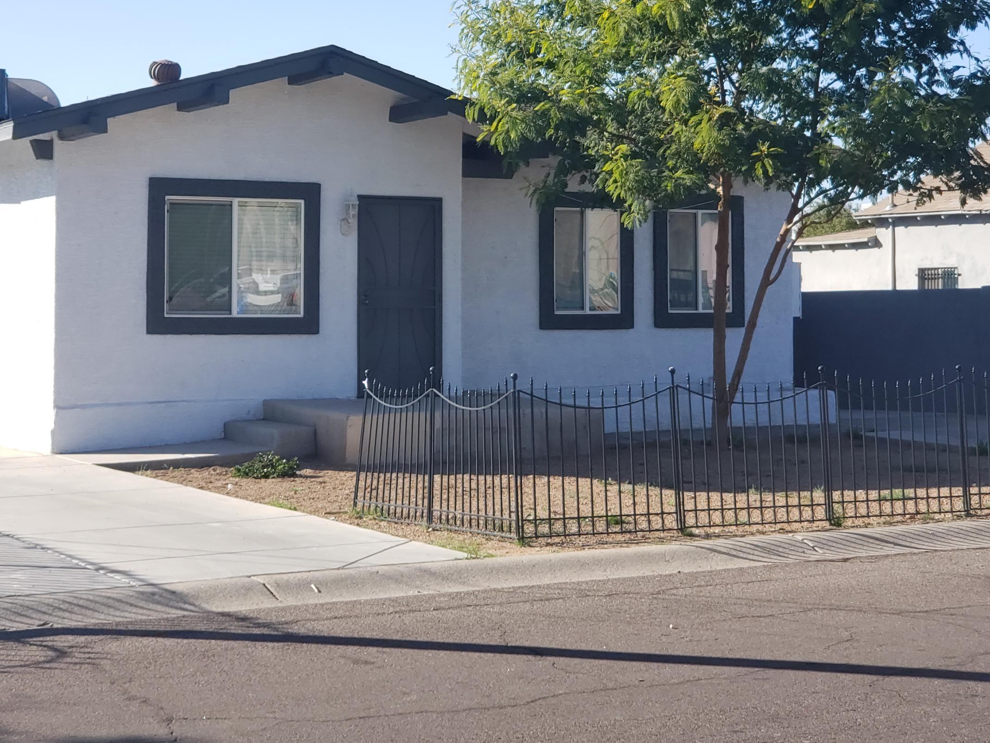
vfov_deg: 20.1
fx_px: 2088
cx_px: 398
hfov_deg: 26.6
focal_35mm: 73
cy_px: 294
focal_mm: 6
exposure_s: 1/364
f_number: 2.4
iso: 32
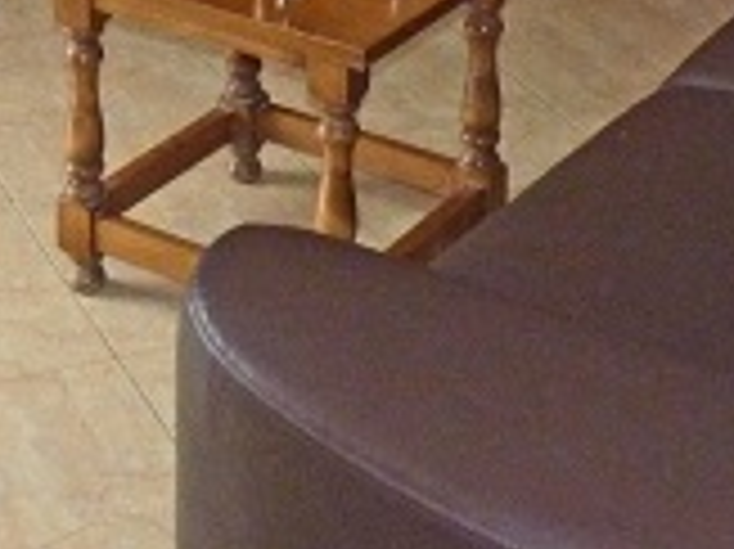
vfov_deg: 12.4
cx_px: 135
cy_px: -526
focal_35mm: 106
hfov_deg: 18.4
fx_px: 2246
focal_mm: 4.8
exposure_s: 1/30
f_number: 6.3
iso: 400
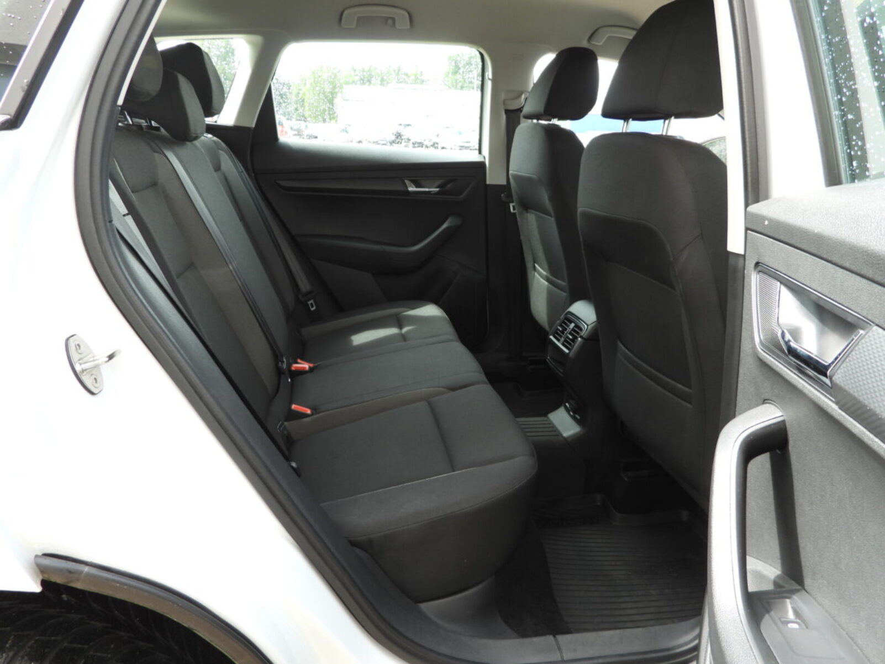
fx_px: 614
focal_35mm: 24
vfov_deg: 56.8
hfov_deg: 71.6
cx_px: 442
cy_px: 332
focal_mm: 4.3
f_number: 2.8
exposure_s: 1/80
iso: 100
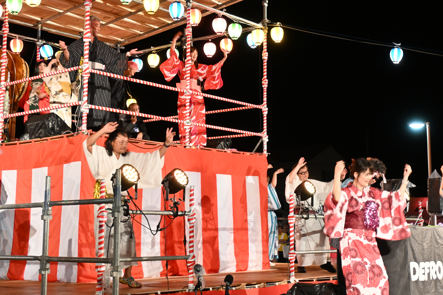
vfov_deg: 24.1
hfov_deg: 35.4
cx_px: 258
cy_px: 130
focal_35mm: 56
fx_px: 693
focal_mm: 31.5
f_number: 5.6
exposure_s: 1/30
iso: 800
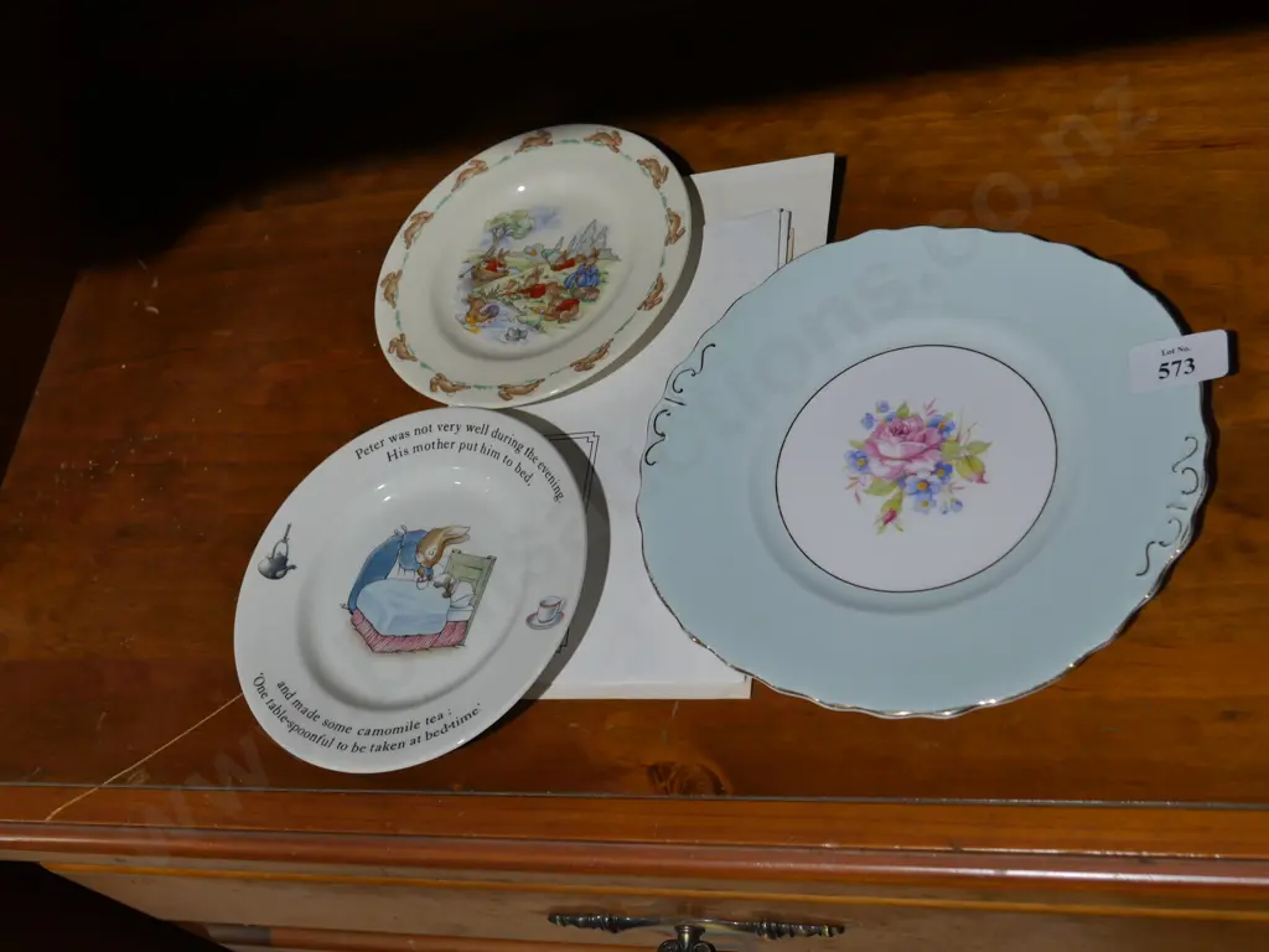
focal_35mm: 44
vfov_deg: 32.9
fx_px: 1613
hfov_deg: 42.9
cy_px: 476
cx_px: 634
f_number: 4.7
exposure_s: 1/100
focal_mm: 22
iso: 200
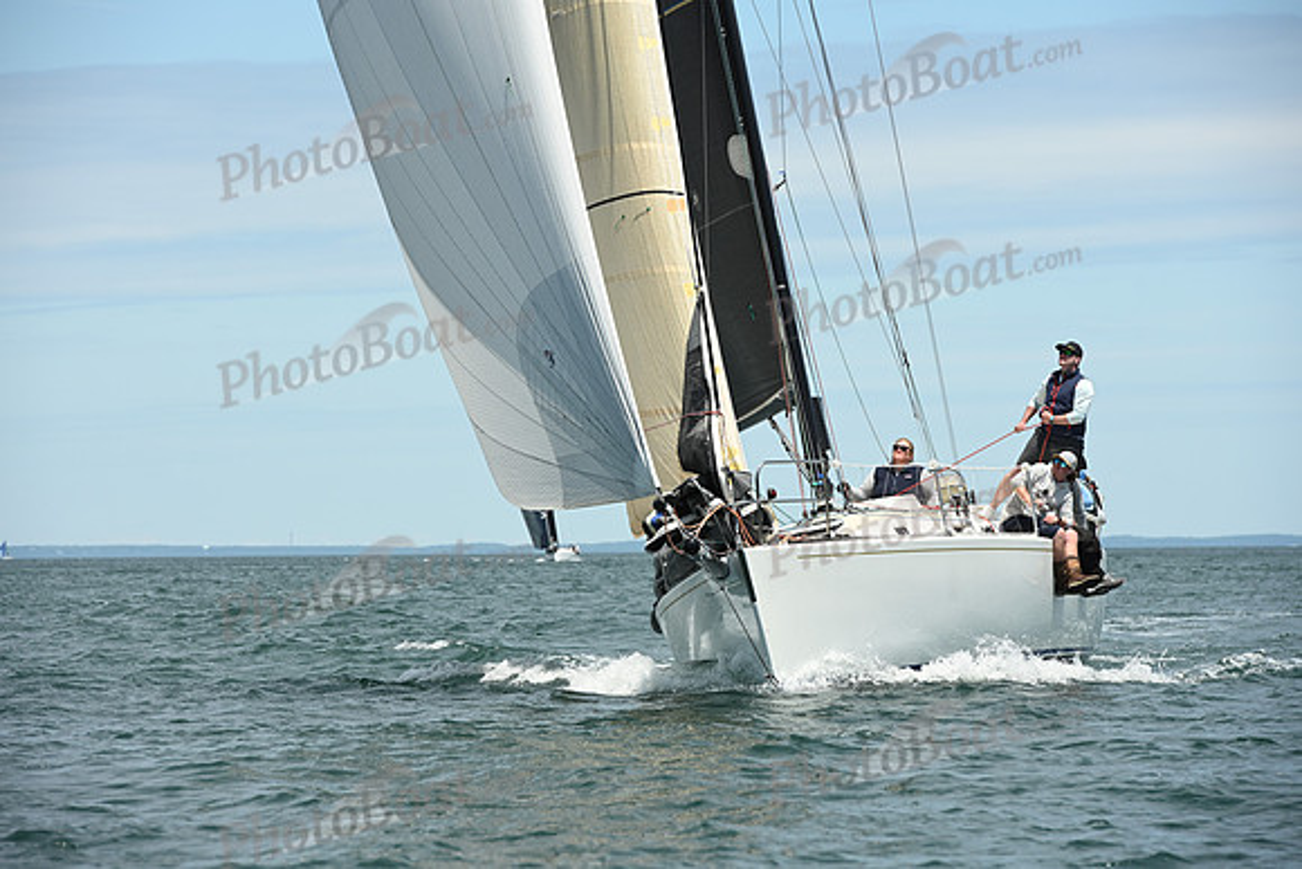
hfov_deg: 10.3
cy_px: 434
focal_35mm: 200
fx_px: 7235
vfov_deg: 6.9
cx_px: 651
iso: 320
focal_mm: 200
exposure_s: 1/1000
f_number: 9
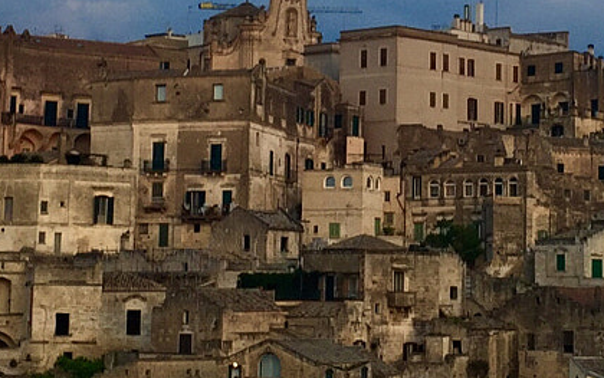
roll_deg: -0.5
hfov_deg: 17.8
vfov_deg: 11.1
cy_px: -36
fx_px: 1927
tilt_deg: +8.4
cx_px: 394
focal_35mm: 117
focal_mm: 4.15
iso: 32
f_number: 2.2
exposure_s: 1/100
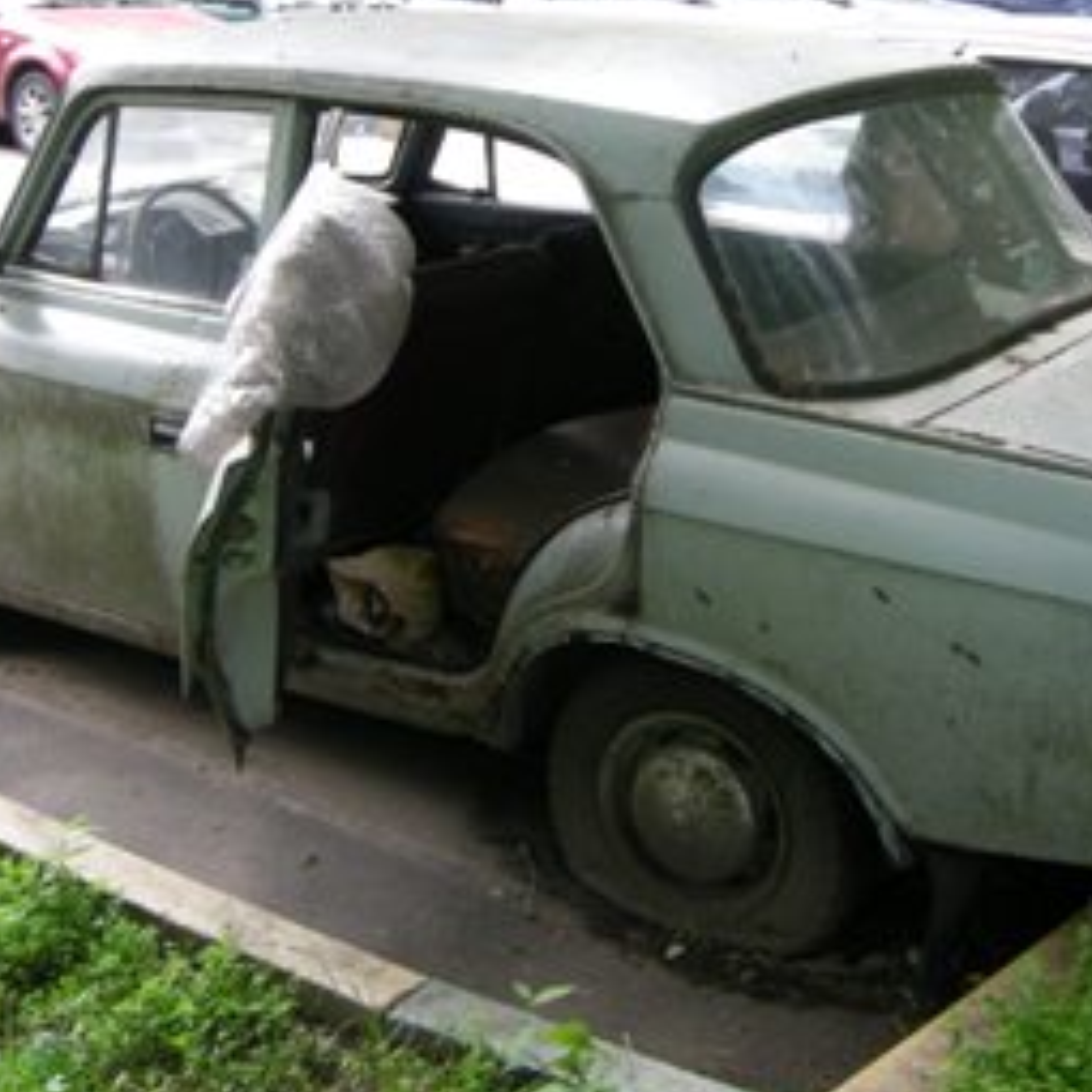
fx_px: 1999
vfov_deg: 30.5
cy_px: 484
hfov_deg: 30.6
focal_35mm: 56
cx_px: 570
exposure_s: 1/69
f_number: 2.7
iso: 92
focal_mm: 7.5
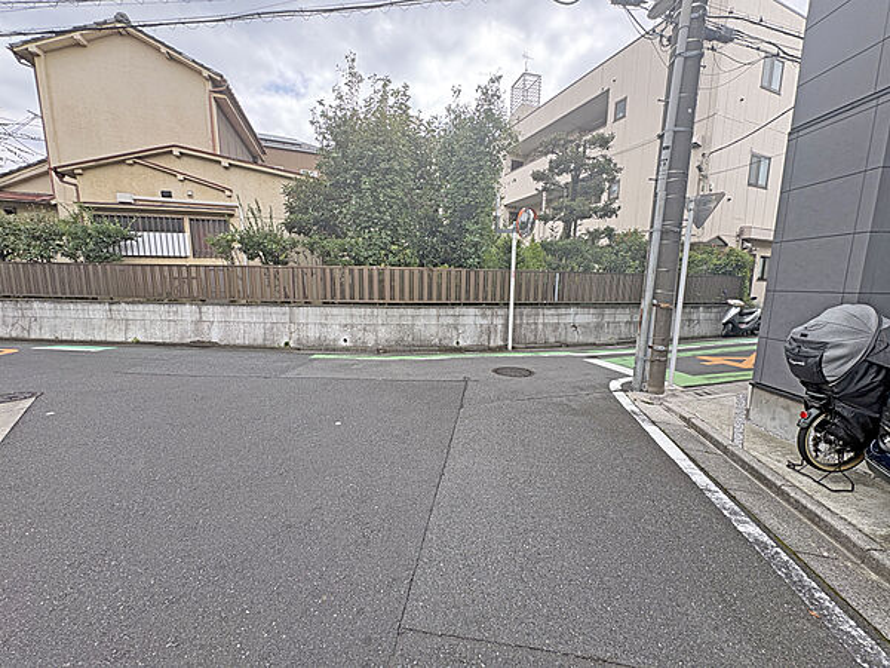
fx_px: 360
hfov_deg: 102.1
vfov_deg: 85.7
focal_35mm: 14
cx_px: 445
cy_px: 334
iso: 40
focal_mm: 2.22
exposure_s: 1/244
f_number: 2.2
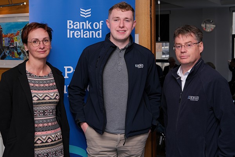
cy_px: 78
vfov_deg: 25.5
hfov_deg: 37.5
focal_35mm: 53
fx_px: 346
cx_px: 118
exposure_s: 1/250
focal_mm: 35
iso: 400
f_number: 5
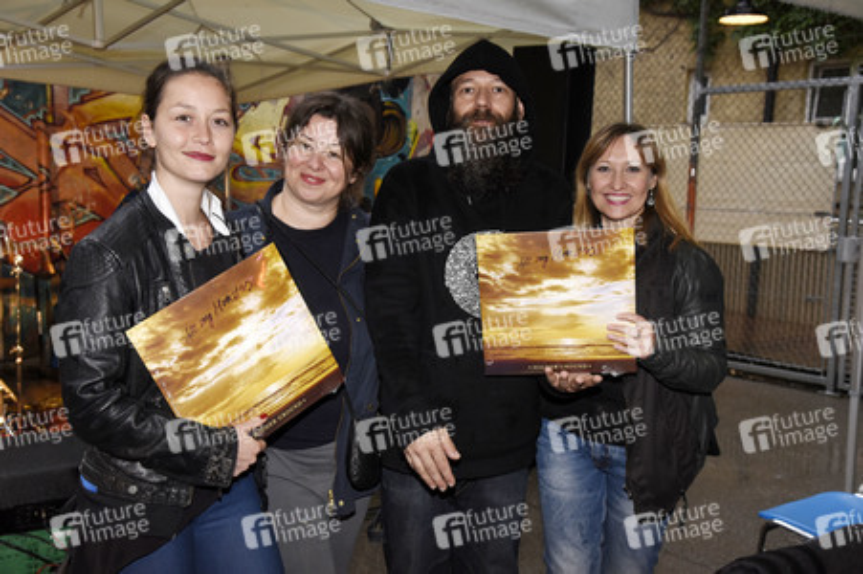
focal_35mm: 44
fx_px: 1054
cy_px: 287
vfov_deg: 30.5
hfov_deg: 44.5
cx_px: 432
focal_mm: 44
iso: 1600
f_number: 6.3
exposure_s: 1/60
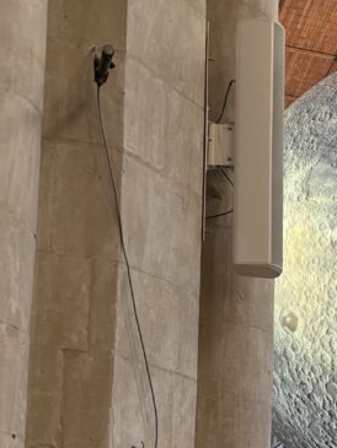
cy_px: 431
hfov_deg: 18.6
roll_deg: +0.0
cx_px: 451
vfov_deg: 25.5
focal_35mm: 73
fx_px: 947
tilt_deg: +8.9
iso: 160
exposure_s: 1/50
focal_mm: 5.96
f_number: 1.6
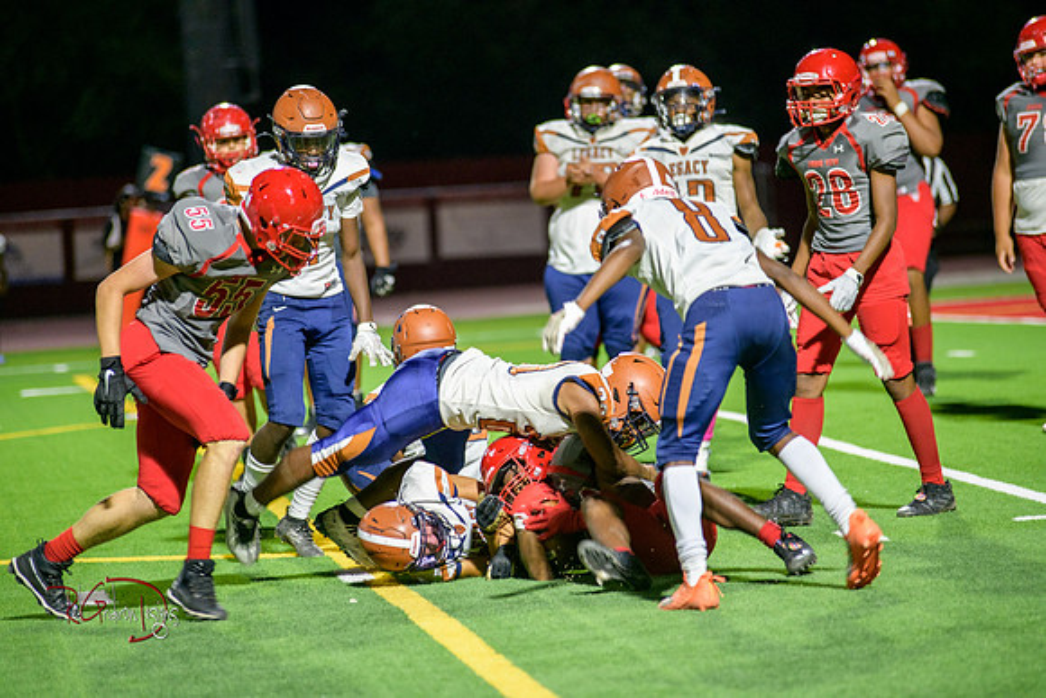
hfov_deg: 10.8
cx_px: 523
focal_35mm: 190
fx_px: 5522
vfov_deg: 7.2
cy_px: 349
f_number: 2.8
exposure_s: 1/250
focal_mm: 190
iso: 1600
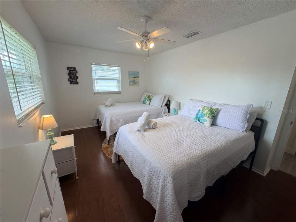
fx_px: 120
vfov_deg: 85.7
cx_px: 148
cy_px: 111
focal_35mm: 14
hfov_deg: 102.1
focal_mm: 2.22
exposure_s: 1/120
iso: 100
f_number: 2.2
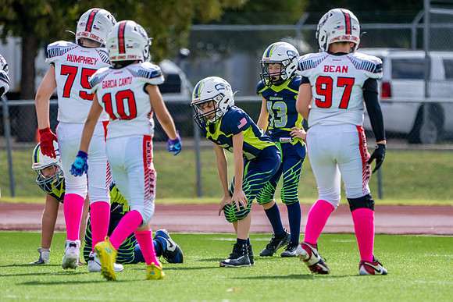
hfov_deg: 3.7
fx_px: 7103
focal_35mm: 564
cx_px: 249
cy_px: 170
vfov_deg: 2.4
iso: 500
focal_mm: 400
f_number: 5.6
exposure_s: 1/3200
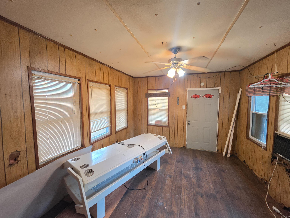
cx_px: 145
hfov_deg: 106.2
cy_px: 109
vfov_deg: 89.9
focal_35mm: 13
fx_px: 109
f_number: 1.9
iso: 800
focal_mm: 2.2
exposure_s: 1/60
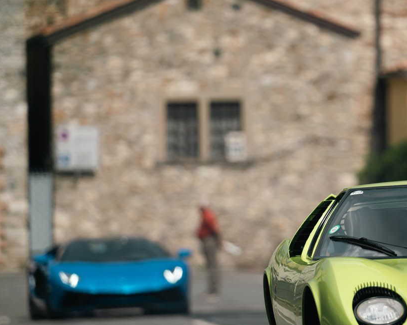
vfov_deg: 3.5
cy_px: 192
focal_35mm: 444
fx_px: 5346
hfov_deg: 4.4
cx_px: 312
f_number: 2.8
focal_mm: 200
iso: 200
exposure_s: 1/2500
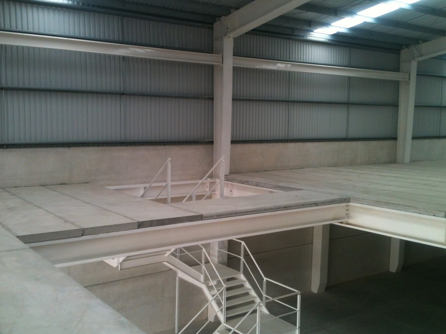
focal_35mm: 37
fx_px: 477
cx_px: 219
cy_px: 168
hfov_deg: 50.1
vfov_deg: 38.7
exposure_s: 1/172
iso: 64
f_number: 2.8
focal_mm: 3.85
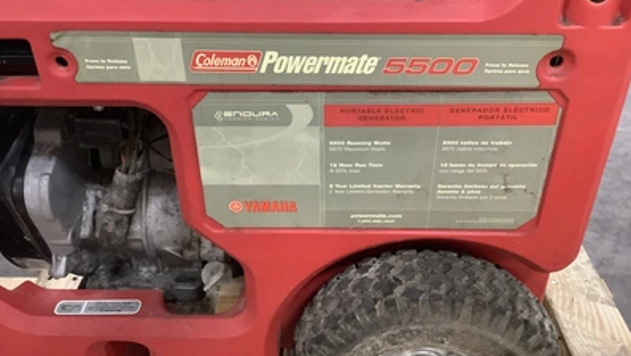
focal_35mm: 34
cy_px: 153
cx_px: 316
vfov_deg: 34.7
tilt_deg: -30.6
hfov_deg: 58.0
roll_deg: +0.0
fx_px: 569
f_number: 2.4
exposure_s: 1/30
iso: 400
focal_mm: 3.3
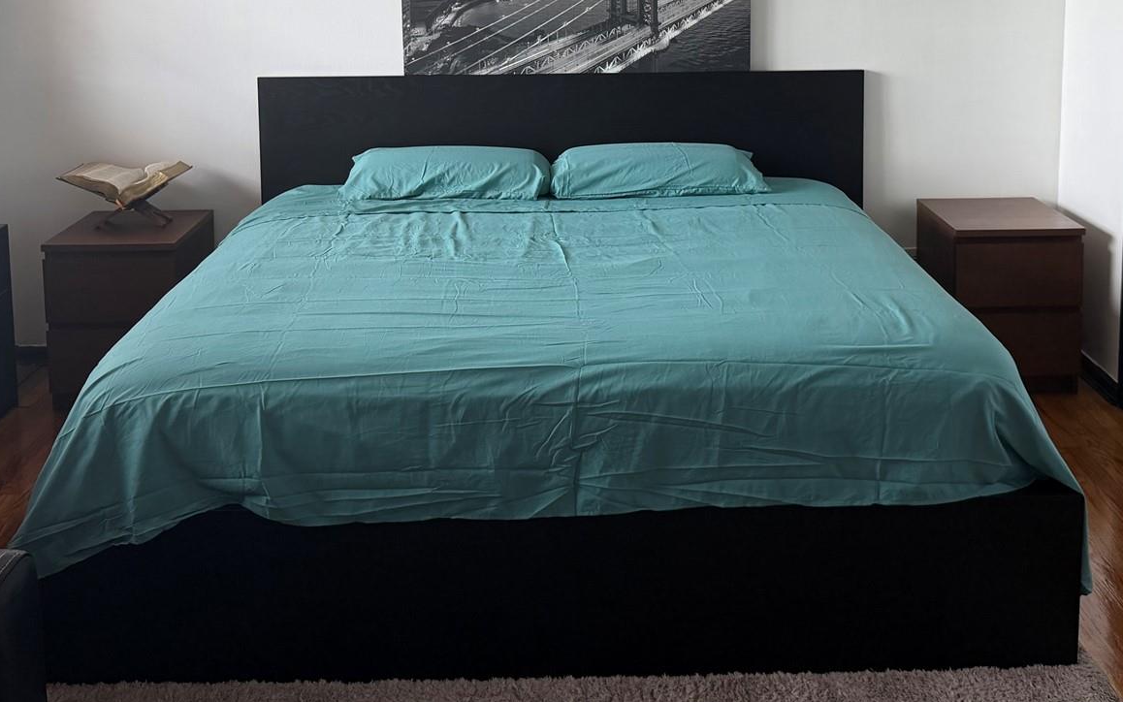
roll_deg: +1.1
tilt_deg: -6.5
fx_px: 1377
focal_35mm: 45
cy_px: 108
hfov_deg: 44.4
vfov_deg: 27.8
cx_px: 580
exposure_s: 1/121
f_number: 1.78
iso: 160
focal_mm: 6.76
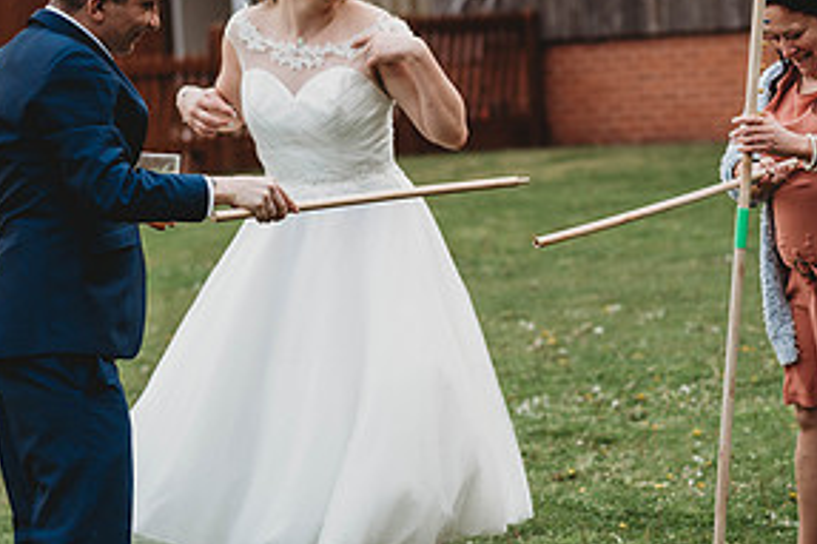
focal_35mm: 172
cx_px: 353
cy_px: 212
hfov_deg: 12.0
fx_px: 3901
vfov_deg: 8.0
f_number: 2.8
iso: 200
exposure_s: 1/1250
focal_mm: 85
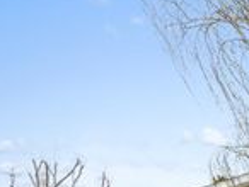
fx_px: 591
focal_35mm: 82
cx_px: 392
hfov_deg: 20.0
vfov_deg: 16.9
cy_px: 252
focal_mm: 12.29
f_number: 6.3
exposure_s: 1/800
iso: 100
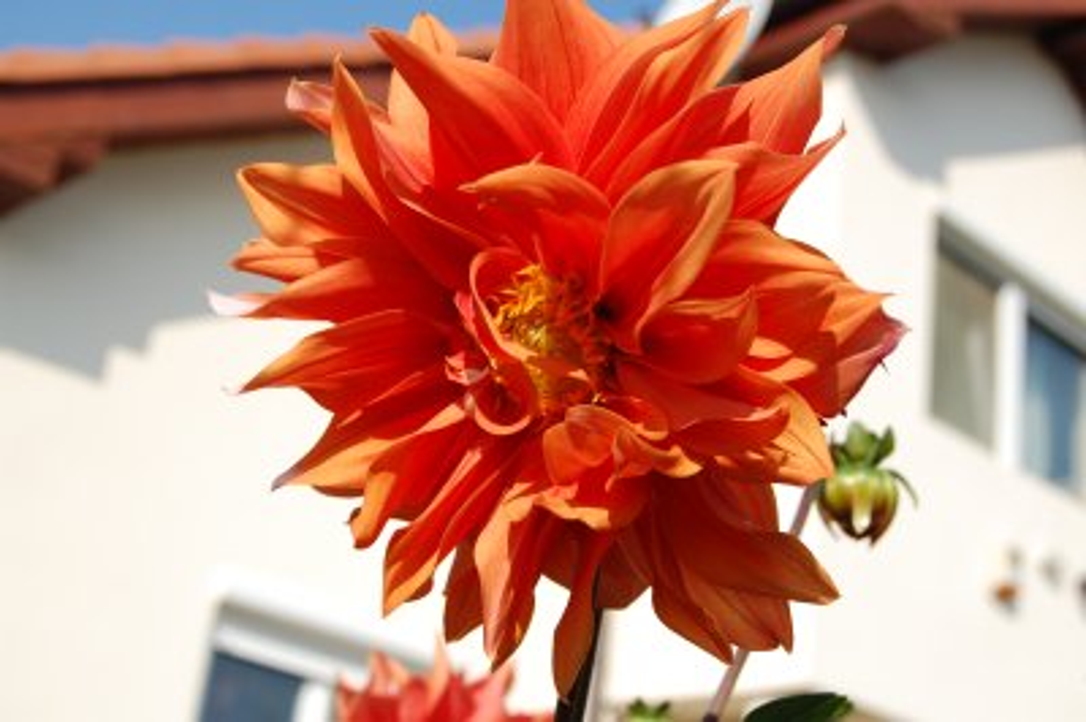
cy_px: 361
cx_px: 543
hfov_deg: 35.1
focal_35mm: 57
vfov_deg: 23.7
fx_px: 1718
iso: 200
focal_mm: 38
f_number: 8
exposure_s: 1/400
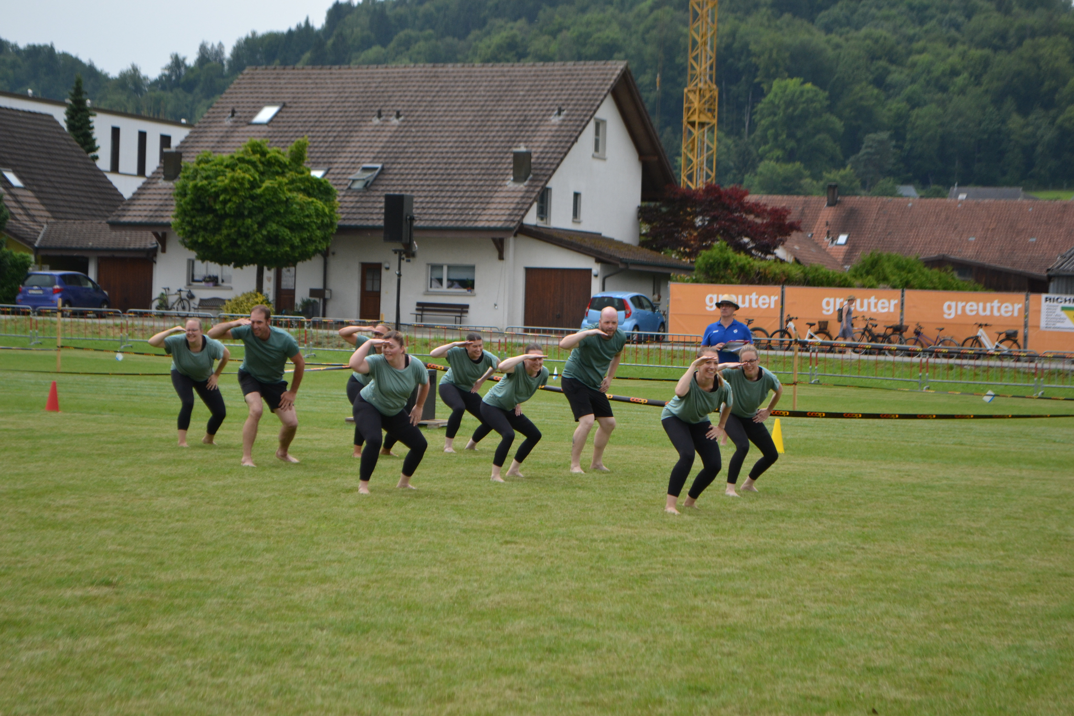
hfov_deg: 24.6
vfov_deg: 16.6
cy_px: 358
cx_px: 537
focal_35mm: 82
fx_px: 2461
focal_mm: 55
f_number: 5.6
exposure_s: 1/1250
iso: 400
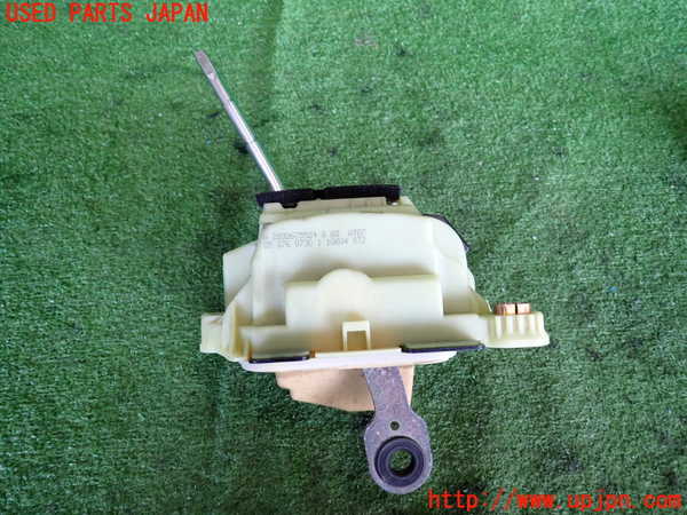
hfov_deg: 69.4
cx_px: 344
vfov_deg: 54.9
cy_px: 258
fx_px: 496
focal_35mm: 25
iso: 200
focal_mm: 4.5
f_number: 2
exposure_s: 1/60
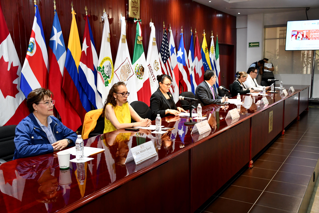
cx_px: 160
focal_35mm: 36
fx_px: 319
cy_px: 106
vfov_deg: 36.9
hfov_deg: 53.1
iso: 1400
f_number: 4
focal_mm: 24
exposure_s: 1/60
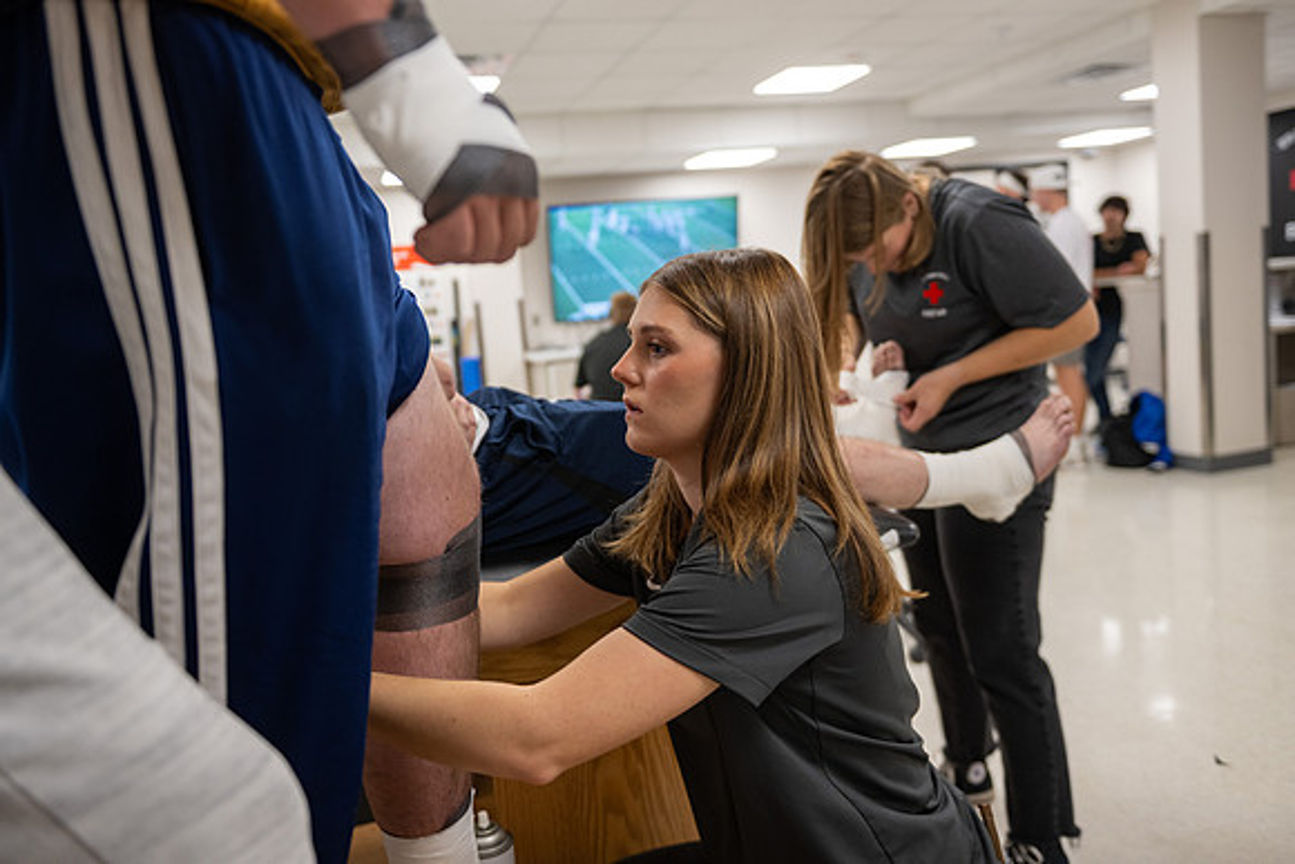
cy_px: 432
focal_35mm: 29
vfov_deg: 45.0
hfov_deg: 63.6
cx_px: 648
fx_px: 1043
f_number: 2.8
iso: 800
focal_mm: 29
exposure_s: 1/200
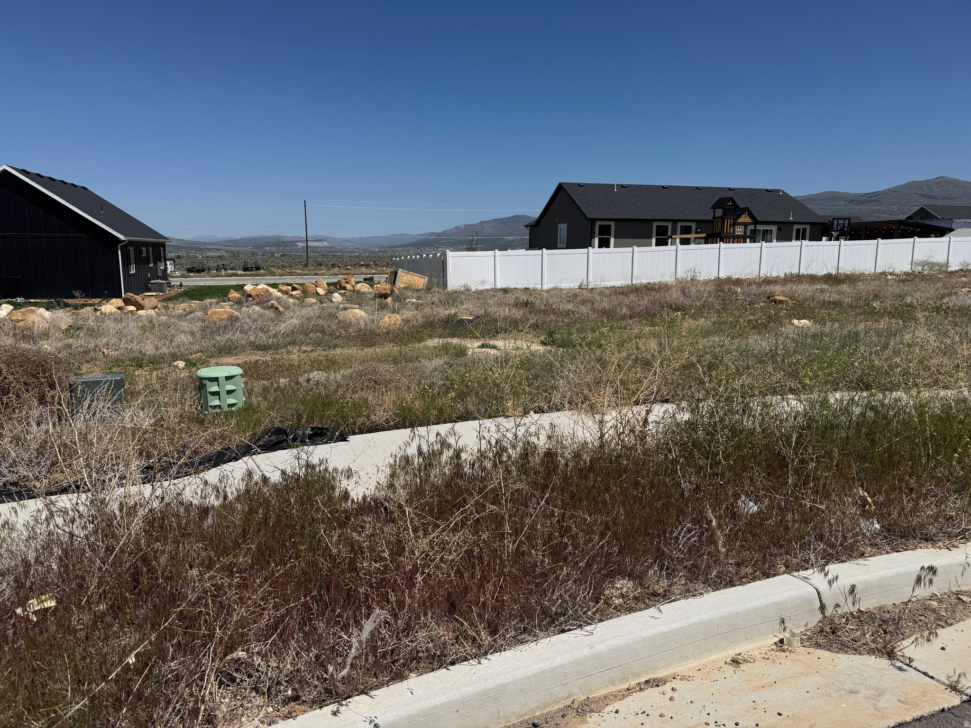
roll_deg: -0.8
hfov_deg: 71.6
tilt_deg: -9.4
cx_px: 486
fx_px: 673
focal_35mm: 24
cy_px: 364
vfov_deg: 56.8
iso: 80
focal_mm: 6.76
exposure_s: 1/7937
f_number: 1.78
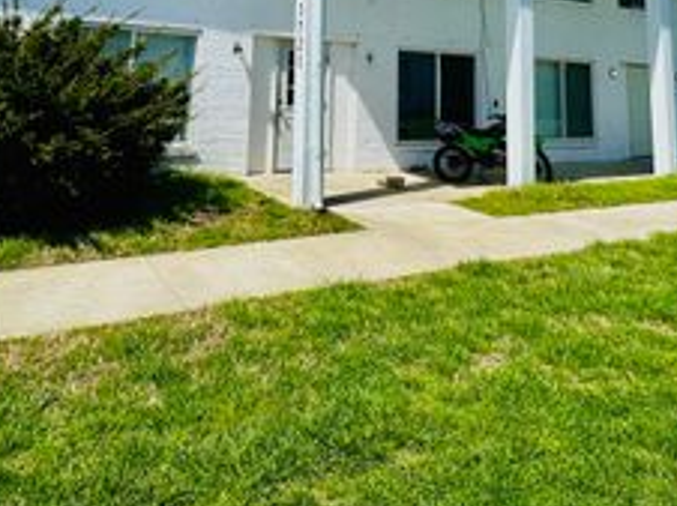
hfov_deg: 58.0
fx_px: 606
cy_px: -13
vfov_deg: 39.4
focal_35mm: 31
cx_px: 273
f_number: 2.2
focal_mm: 2.22
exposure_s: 1/2053
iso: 40
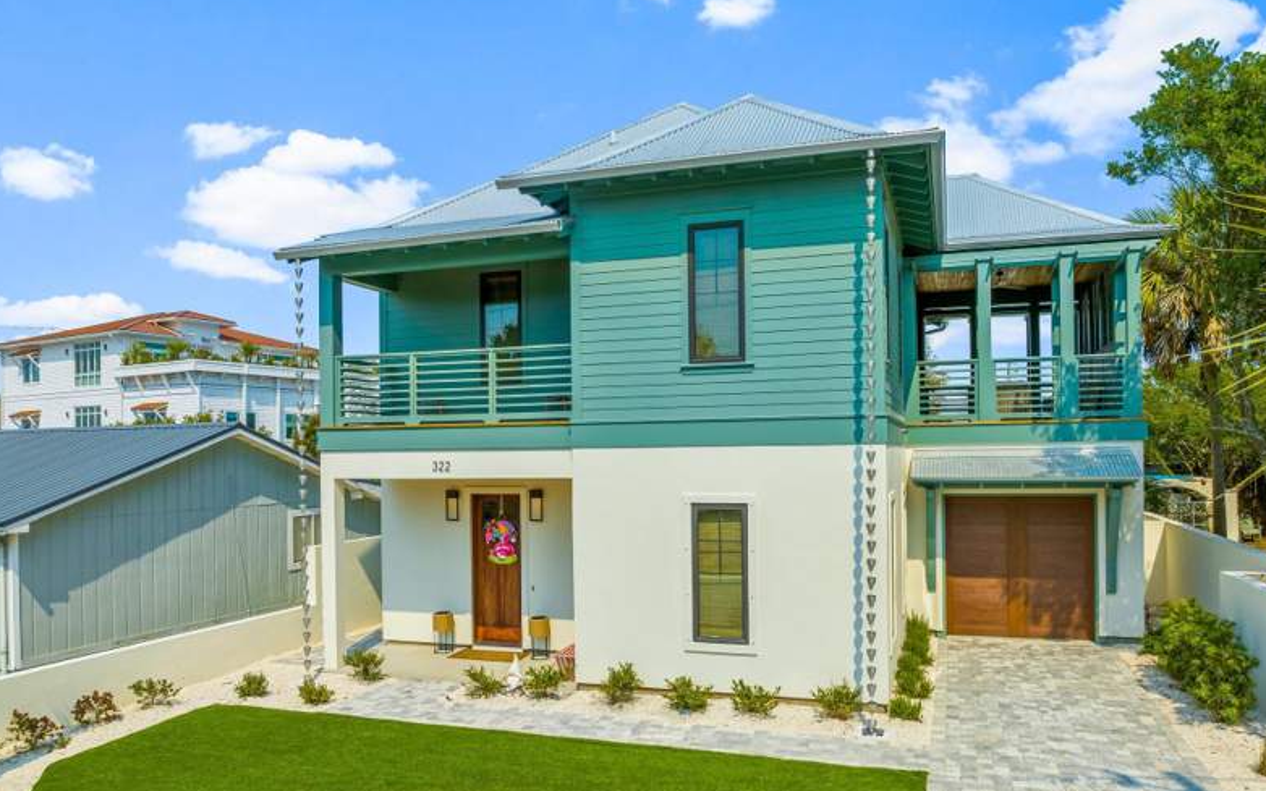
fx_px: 897
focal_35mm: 26
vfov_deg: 47.4
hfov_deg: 70.4
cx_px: 638
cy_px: 458
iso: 100
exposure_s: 1/1250
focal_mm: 12.29
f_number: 3.5
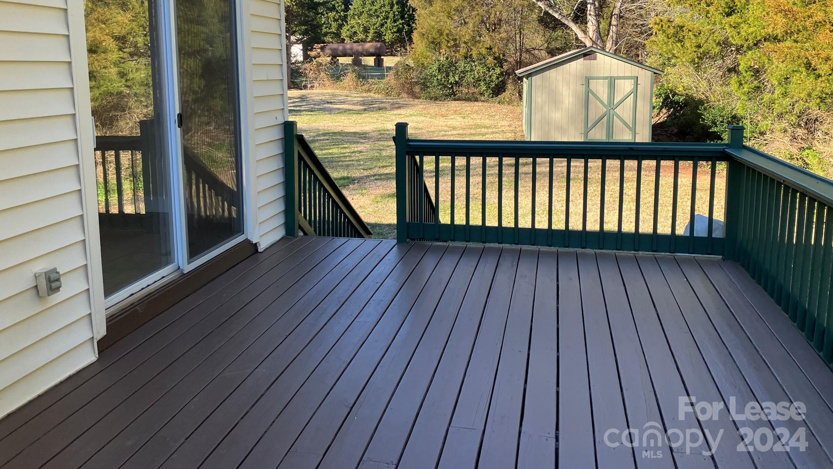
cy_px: 156
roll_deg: +0.2
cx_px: 414
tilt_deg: -9.7
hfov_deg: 62.6
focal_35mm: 31
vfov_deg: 37.4
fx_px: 685
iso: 32
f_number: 1.8
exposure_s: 1/350
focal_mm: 3.99
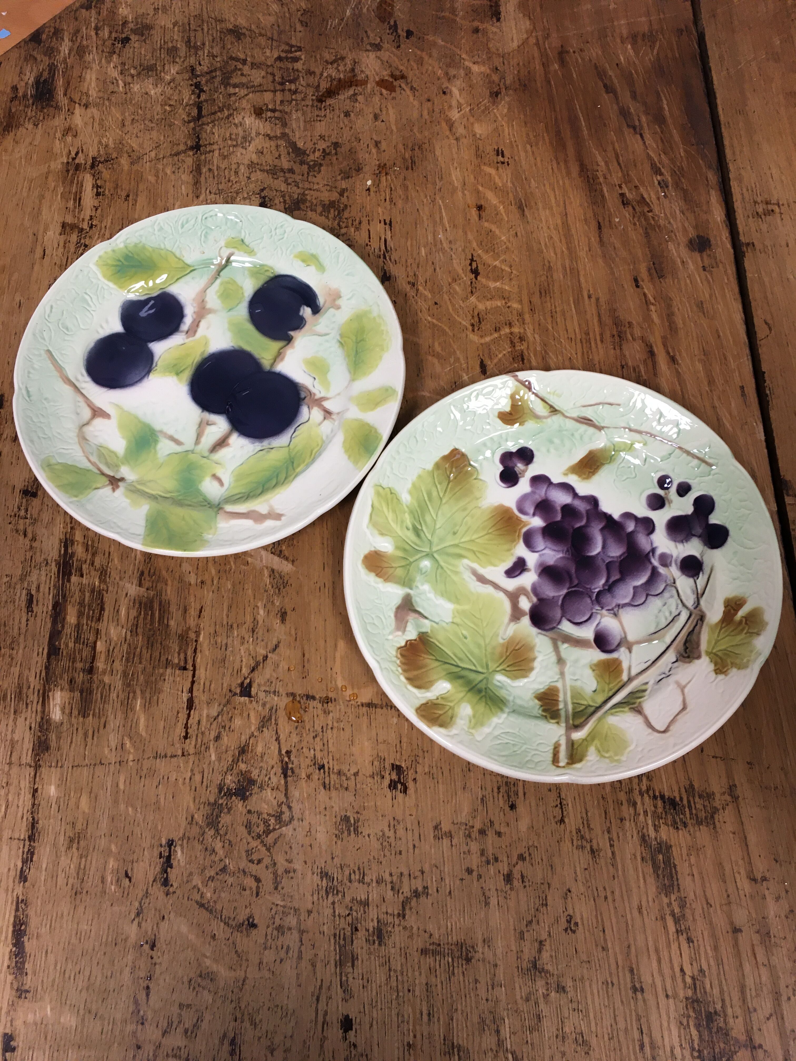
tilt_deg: -70.2
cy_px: 530
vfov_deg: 61.7
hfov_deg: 48.2
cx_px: 398
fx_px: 889
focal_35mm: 29
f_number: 2.2
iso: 64
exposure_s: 1/33
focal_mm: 4.15
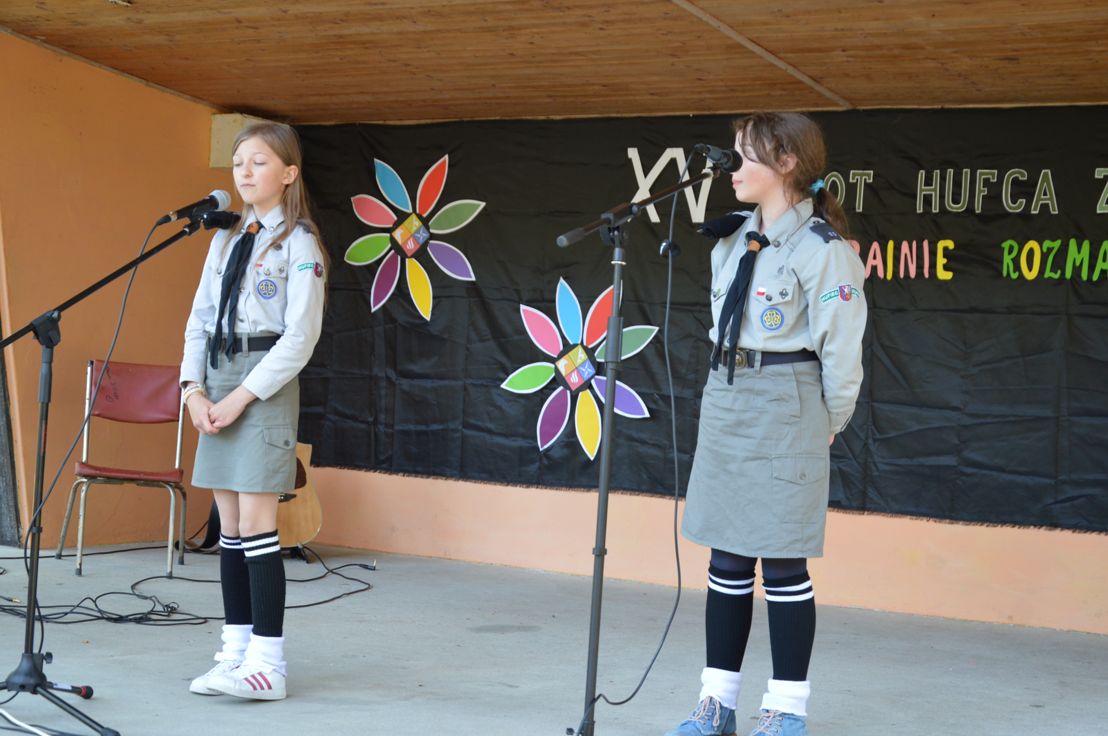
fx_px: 1845
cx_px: 554
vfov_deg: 22.6
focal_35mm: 60
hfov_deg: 33.4
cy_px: 368
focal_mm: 40
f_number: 4.5
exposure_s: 1/40
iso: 400
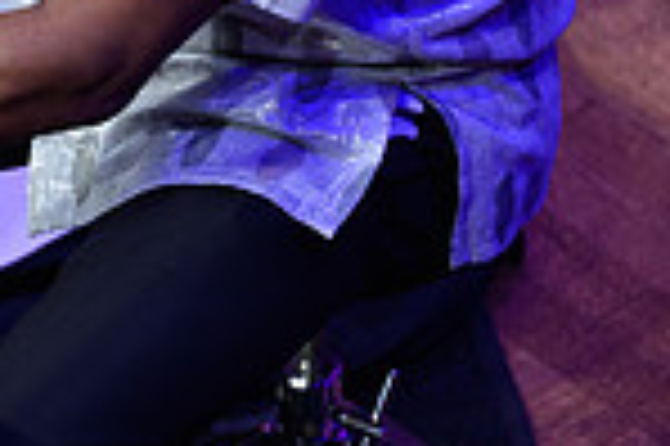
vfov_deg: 2.1
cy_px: -385
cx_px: -499
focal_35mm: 644
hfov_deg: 3.2
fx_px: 11972
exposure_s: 1/400
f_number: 4
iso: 1600
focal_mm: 165
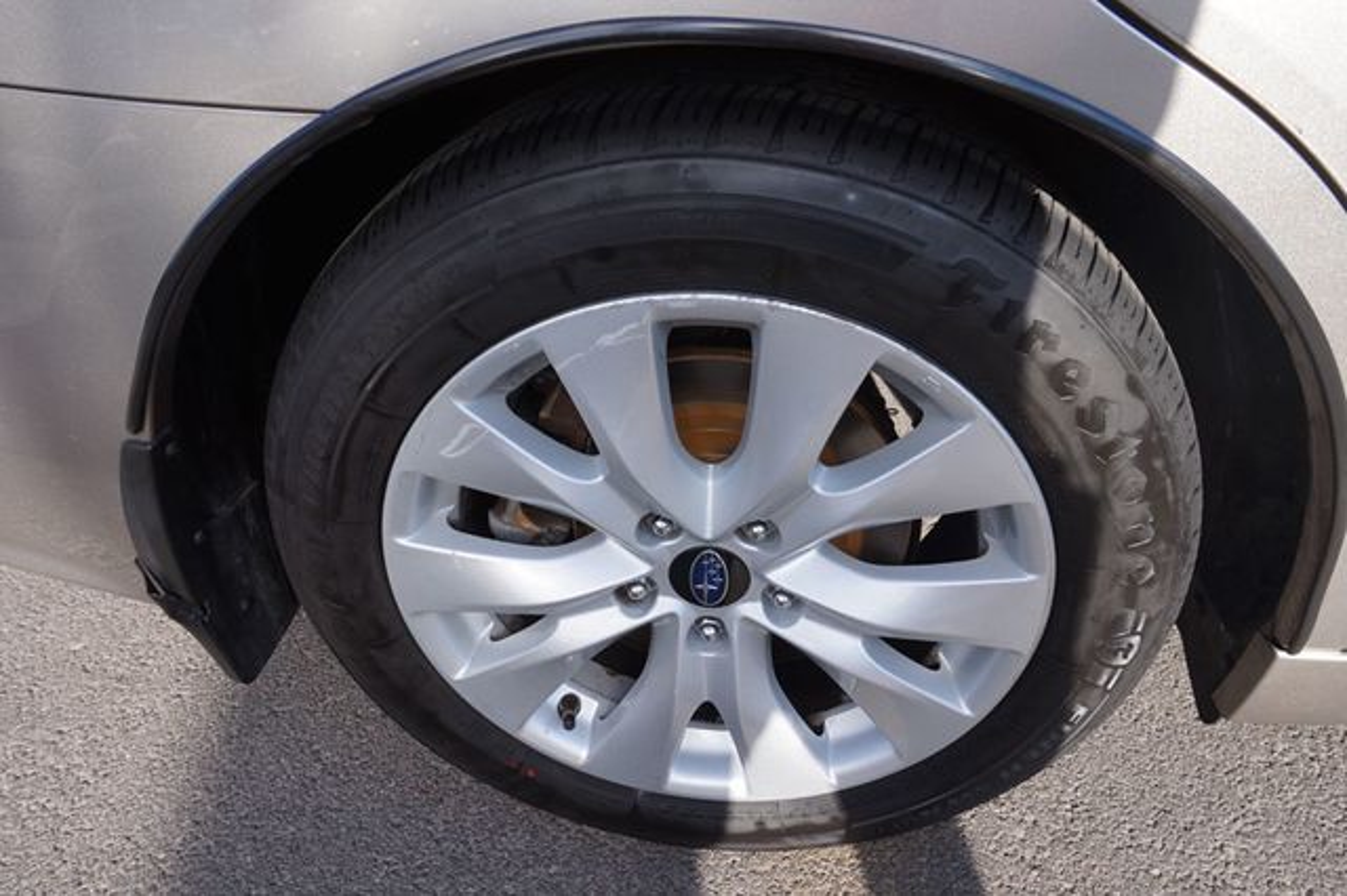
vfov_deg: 53.1
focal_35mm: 24
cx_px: 674
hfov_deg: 73.8
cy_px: 448
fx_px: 897
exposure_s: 1/80
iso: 100
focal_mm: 16
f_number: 6.3
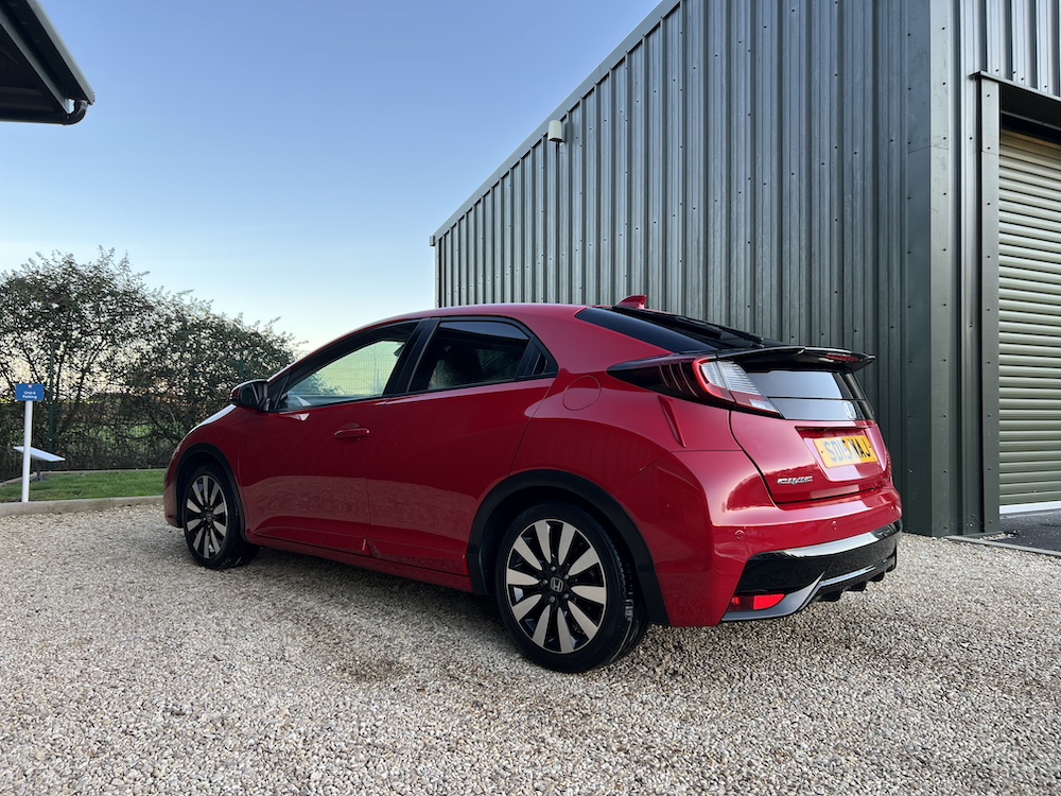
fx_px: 797
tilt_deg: +1.0
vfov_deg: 53.1
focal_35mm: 26
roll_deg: +0.6
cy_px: 398
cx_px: 530
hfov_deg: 67.3
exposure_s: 1/197
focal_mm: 5.7
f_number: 1.5
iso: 40
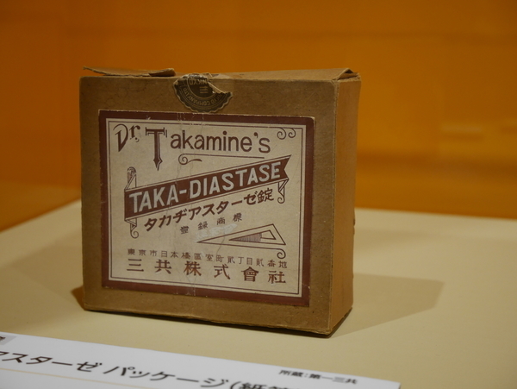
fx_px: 867
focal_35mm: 58
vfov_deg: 25.3
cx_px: 258
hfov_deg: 33.2
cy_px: 194
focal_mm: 29
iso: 800
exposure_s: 1/20
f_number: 5.5
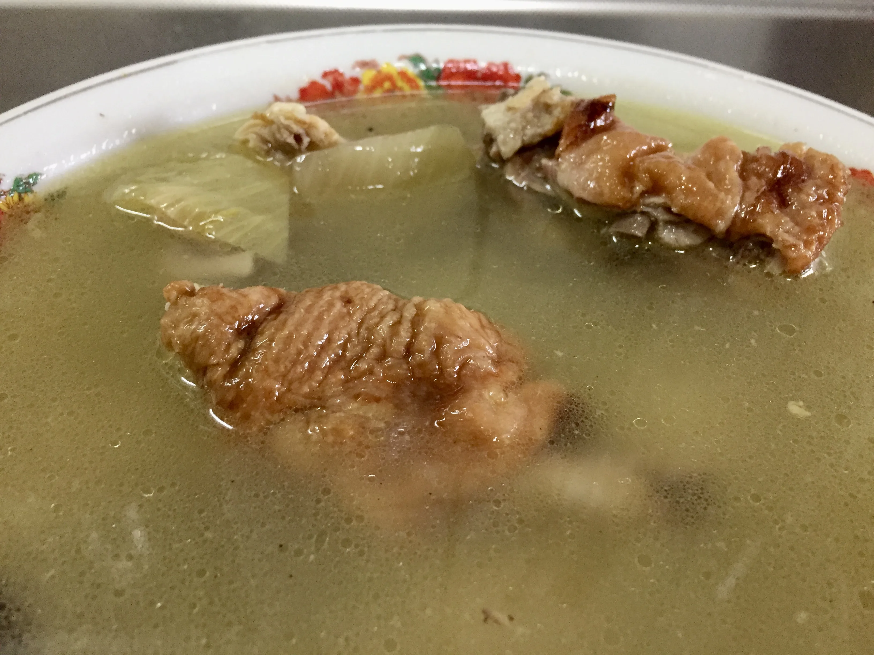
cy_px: 328
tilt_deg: -43.5
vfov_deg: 48.2
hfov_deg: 61.7
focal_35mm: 29
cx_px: 437
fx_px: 732
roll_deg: -4.2
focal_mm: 4.15
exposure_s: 1/30
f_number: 2.2
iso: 200
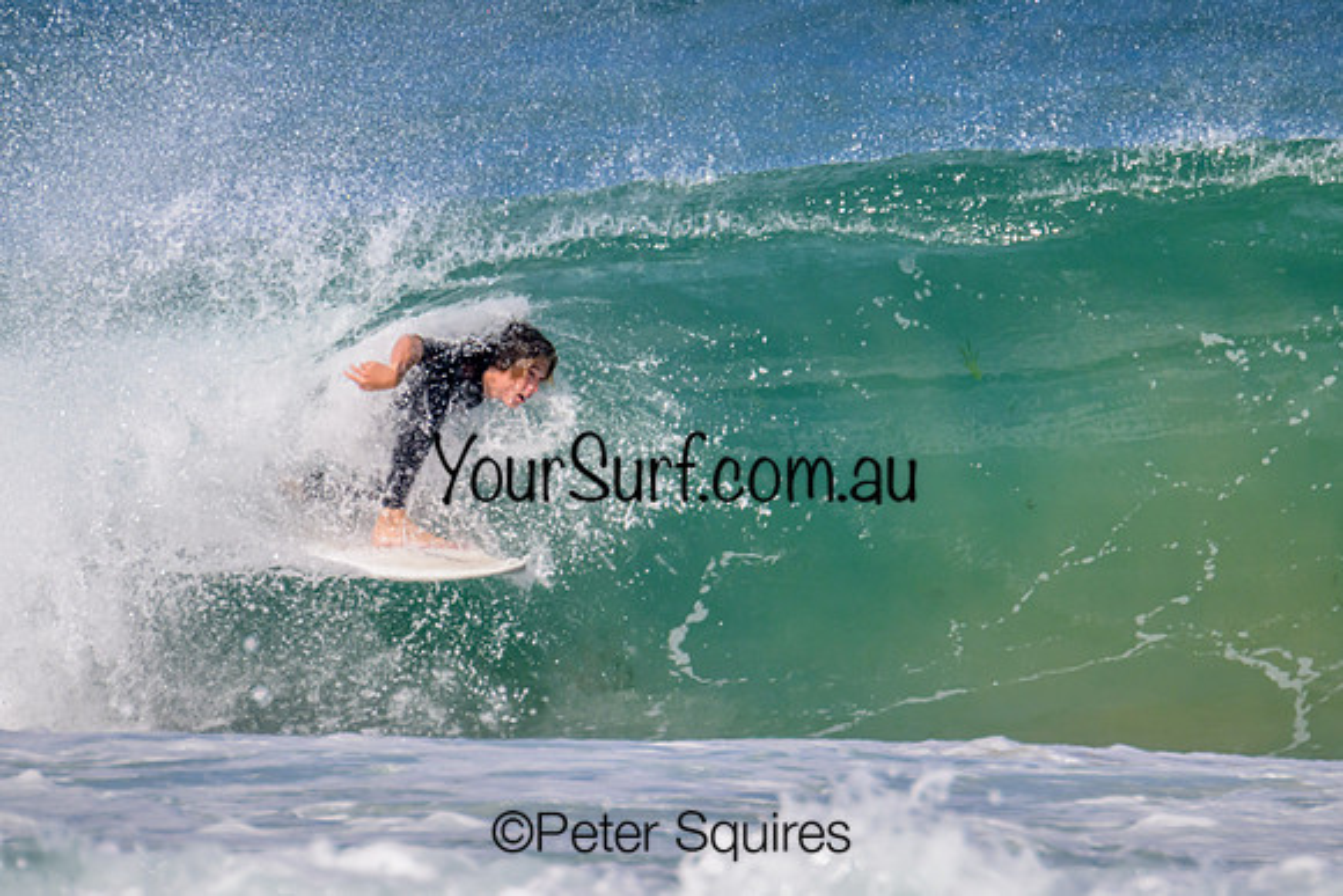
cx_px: 657
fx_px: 40678
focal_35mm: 1090
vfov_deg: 1.3
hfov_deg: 1.9
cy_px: 395
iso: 720
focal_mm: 800
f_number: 11
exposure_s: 1/2000
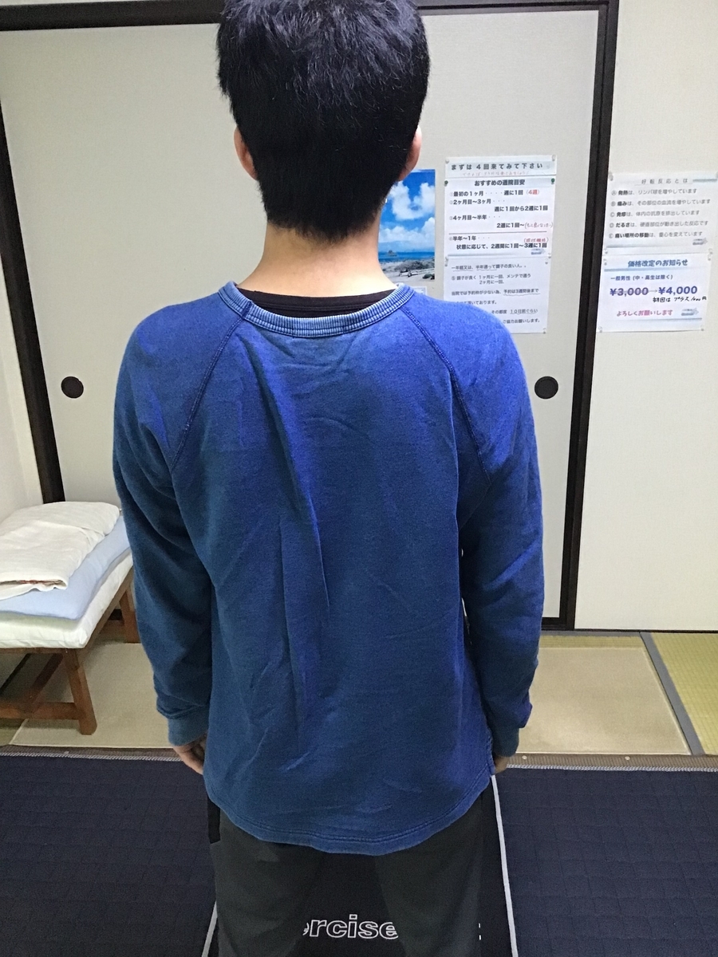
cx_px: 359
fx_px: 857
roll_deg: +1.8
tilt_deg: -21.8
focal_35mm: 31
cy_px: 478
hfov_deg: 45.4
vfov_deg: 58.4
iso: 320
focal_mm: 3.3
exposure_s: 1/15
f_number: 2.4
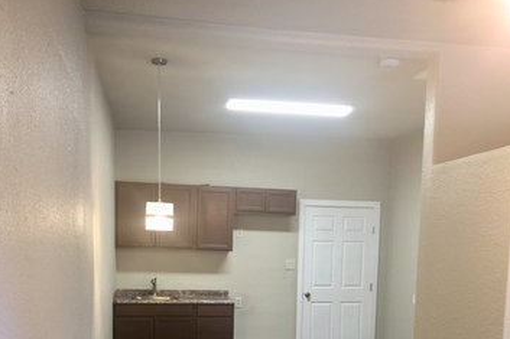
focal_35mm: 41
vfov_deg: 30.9
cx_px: 254
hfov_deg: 47.4
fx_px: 581
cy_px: 316
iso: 50
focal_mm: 4.15
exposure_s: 1/15
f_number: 2.2
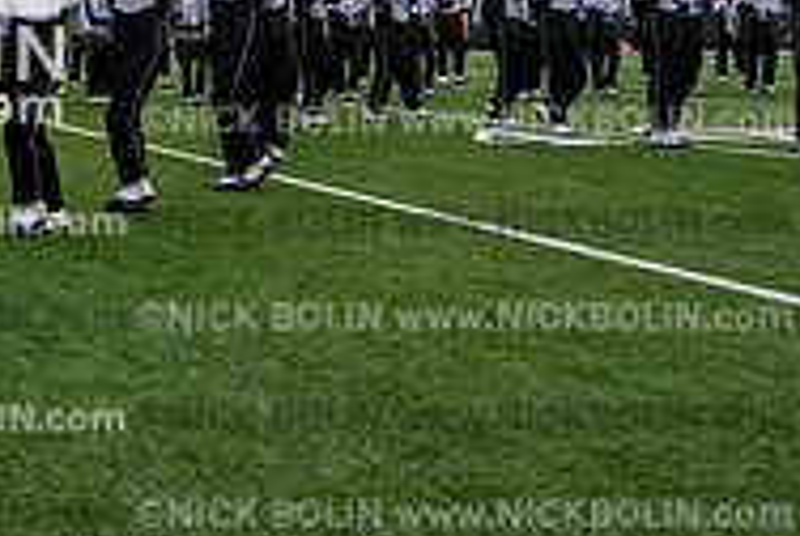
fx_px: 1647
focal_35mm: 74
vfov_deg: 17.8
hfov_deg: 24.3
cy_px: -74
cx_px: -204
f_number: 7.1
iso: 80
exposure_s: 1/100
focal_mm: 24
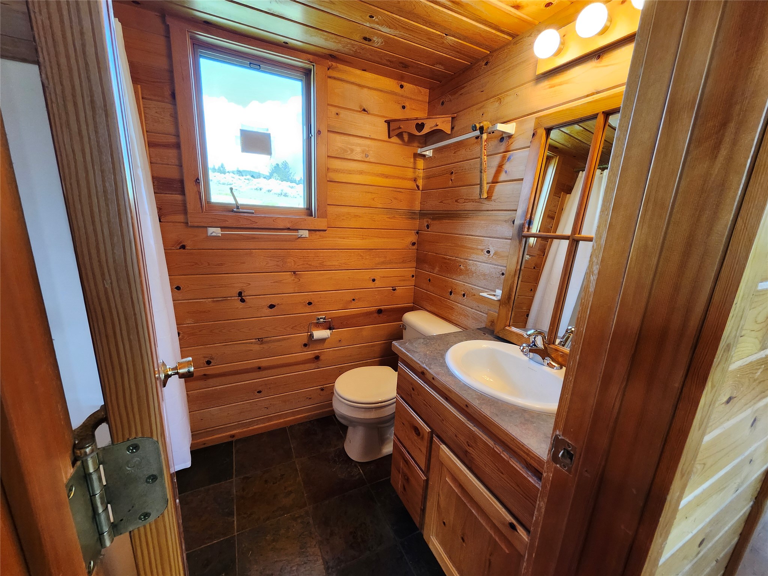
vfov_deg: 89.9
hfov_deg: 106.2
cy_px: 288
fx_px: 288
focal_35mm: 13
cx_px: 384
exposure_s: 1/60
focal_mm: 1.74
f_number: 2.2
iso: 200
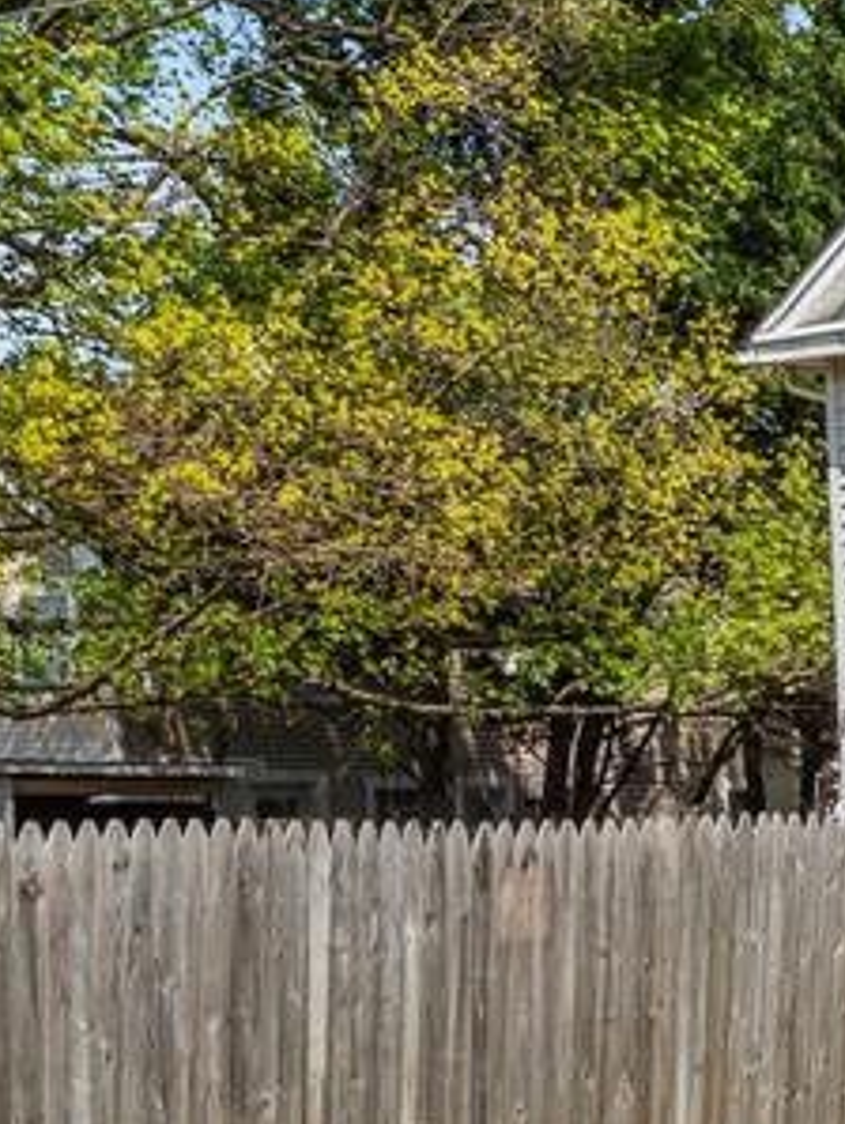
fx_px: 3218
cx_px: 1615
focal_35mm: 99
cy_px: 888
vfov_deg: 19.6
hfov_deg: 13.2
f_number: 9
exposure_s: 1/60
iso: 100
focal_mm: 20
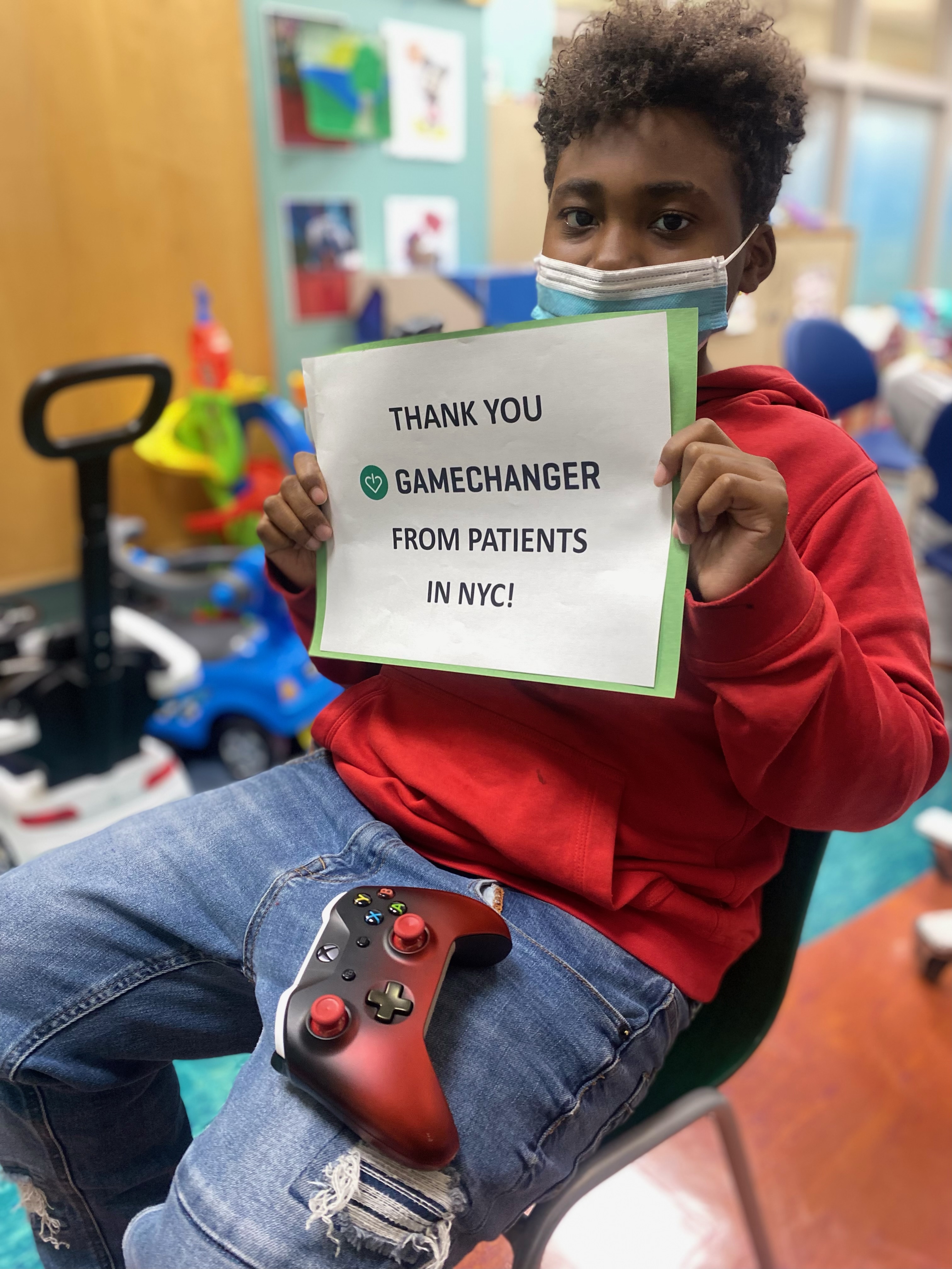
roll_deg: +0.9
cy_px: 634
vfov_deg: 67.3
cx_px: 476
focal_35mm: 26
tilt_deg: -21.6
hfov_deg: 53.1
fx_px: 953
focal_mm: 4.25
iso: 200
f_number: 1.8
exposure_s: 1/60
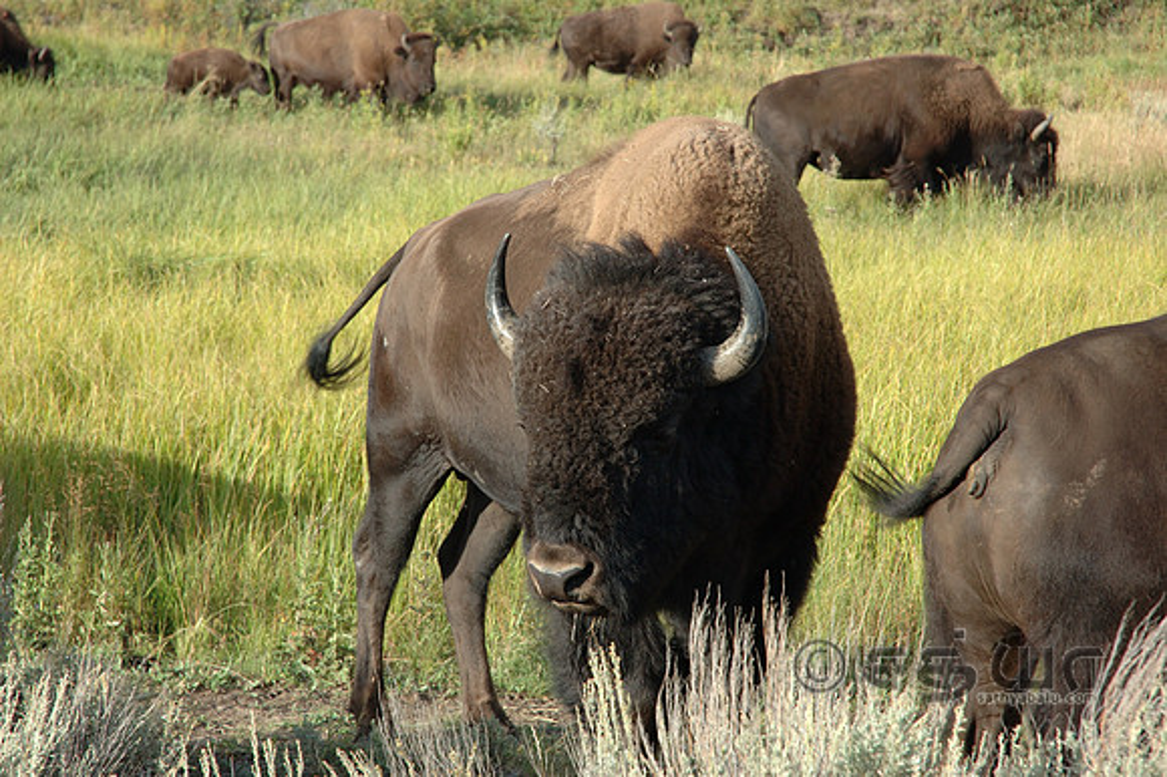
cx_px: 584
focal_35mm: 105
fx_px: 3402
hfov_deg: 19.5
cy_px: 388
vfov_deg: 13.0
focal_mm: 70
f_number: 7.1
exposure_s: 1/200
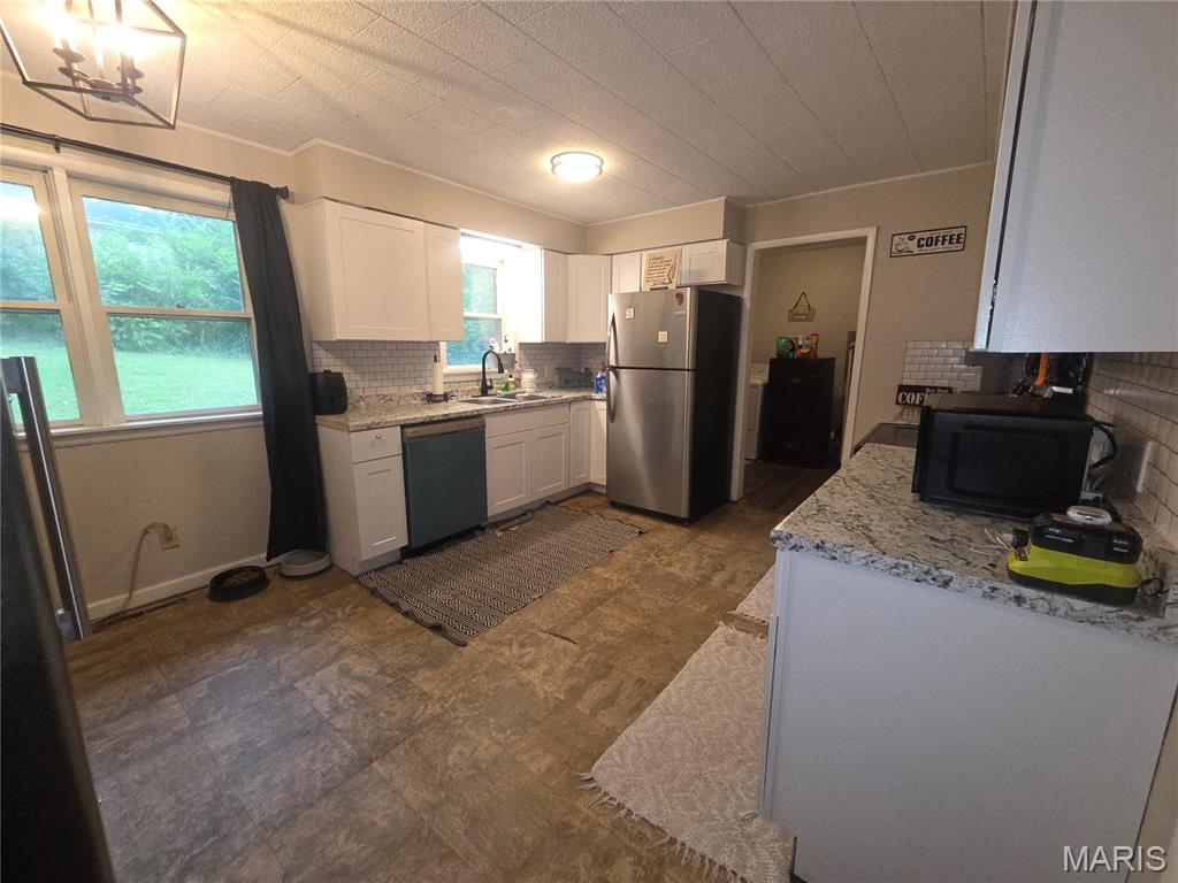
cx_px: 589
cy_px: 442
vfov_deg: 89.9
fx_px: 442
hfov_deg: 106.2
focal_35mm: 13
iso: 250
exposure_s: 1/60
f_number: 2.2
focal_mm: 2.2
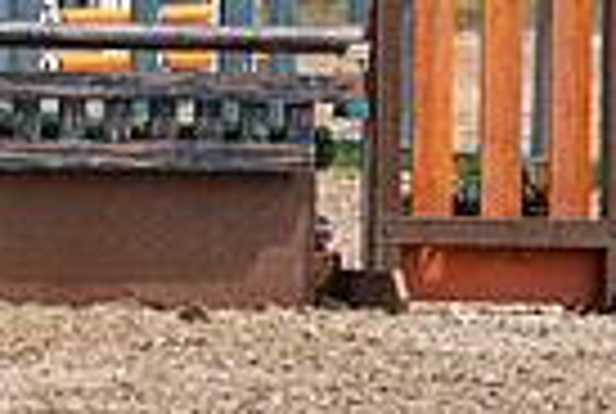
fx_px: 19429
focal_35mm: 1133
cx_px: -216
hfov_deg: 1.8
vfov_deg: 1.2
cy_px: -353
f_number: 5.6
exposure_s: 1/1250
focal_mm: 268
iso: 400
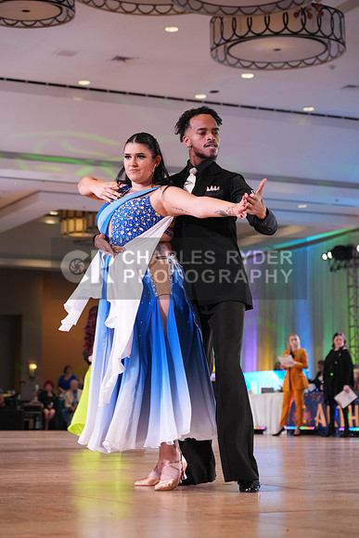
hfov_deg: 16.7
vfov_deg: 24.8
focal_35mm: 82
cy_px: 269
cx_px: 180
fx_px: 1226
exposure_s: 1/320
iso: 2000
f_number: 4
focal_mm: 82
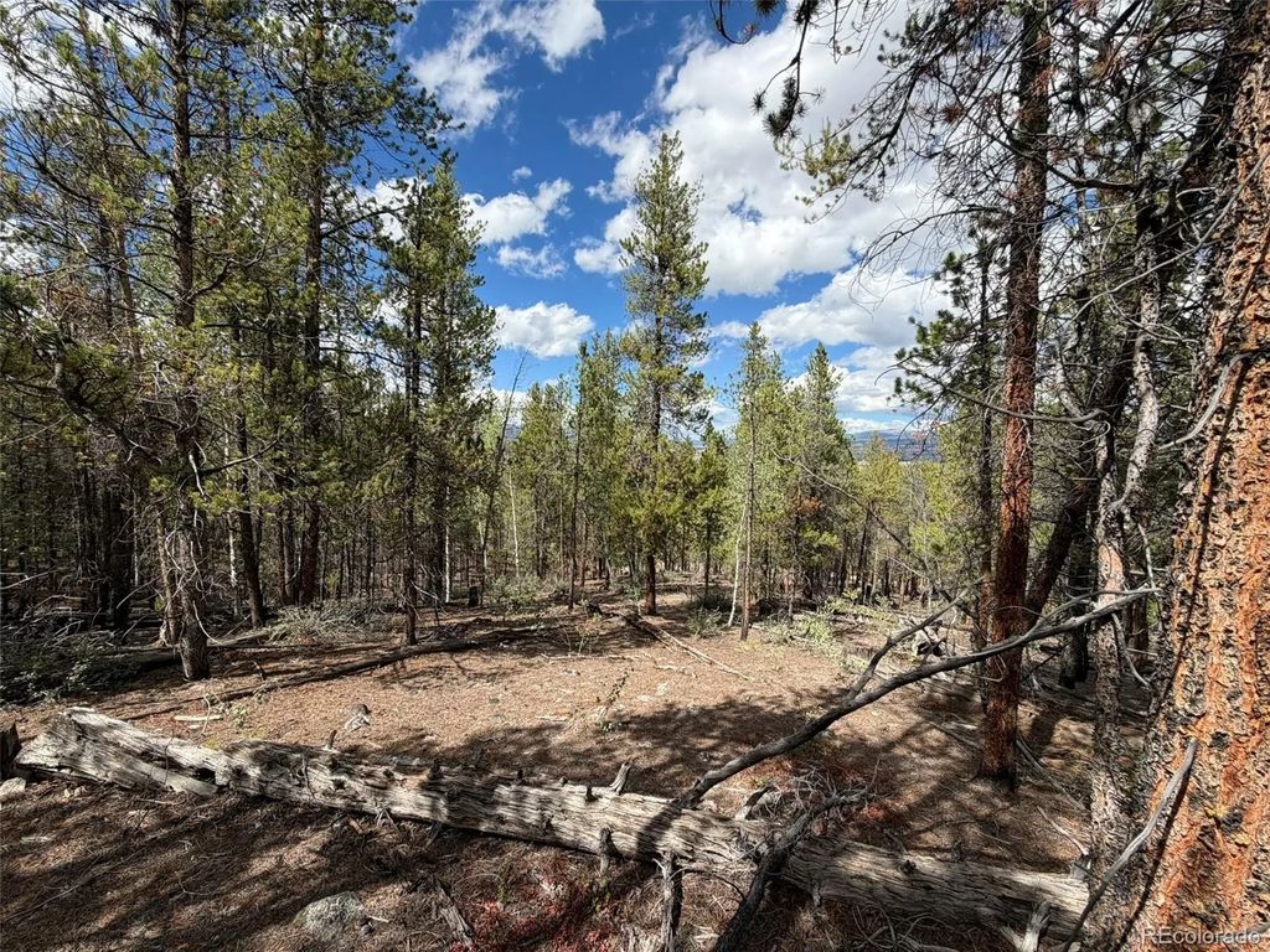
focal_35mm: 14
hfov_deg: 102.1
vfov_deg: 85.7
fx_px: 514
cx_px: 635
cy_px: 476
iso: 32
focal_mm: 2.22
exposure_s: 1/770
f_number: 2.2
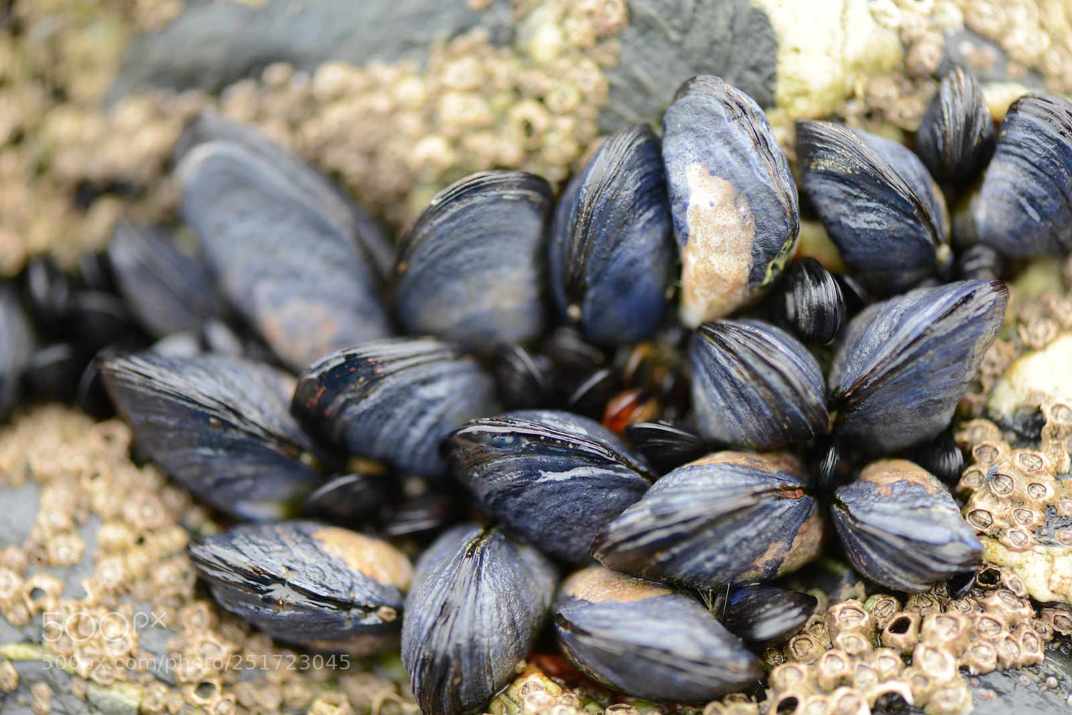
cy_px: 358
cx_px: 536
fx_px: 3128
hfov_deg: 19.4
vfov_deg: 13.1
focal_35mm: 105
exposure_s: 1/125
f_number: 3.3
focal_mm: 105
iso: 320
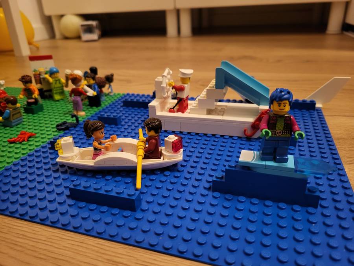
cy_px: 133
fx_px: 266
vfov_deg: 53.1
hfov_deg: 67.3
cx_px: 177
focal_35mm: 26
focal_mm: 5.4
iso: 640
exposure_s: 1/25
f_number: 1.8
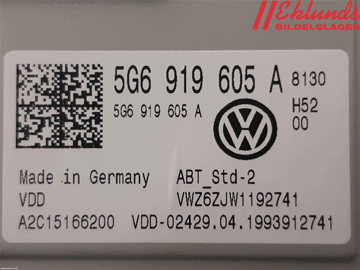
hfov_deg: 67.3
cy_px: 135
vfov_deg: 53.1
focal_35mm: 26
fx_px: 270
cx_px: 180
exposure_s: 1/60
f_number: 1.7
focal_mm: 3.93
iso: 125
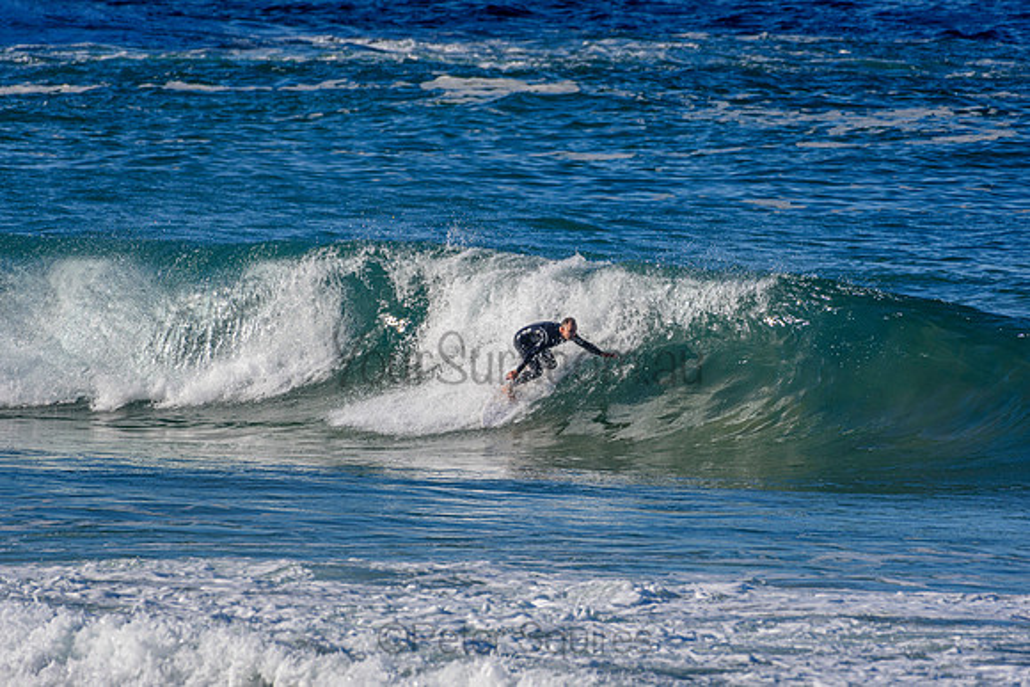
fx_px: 21462
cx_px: 515
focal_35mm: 750
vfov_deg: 1.8
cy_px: 344
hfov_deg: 2.7
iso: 250
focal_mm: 500
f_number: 5.6
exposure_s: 1/2000
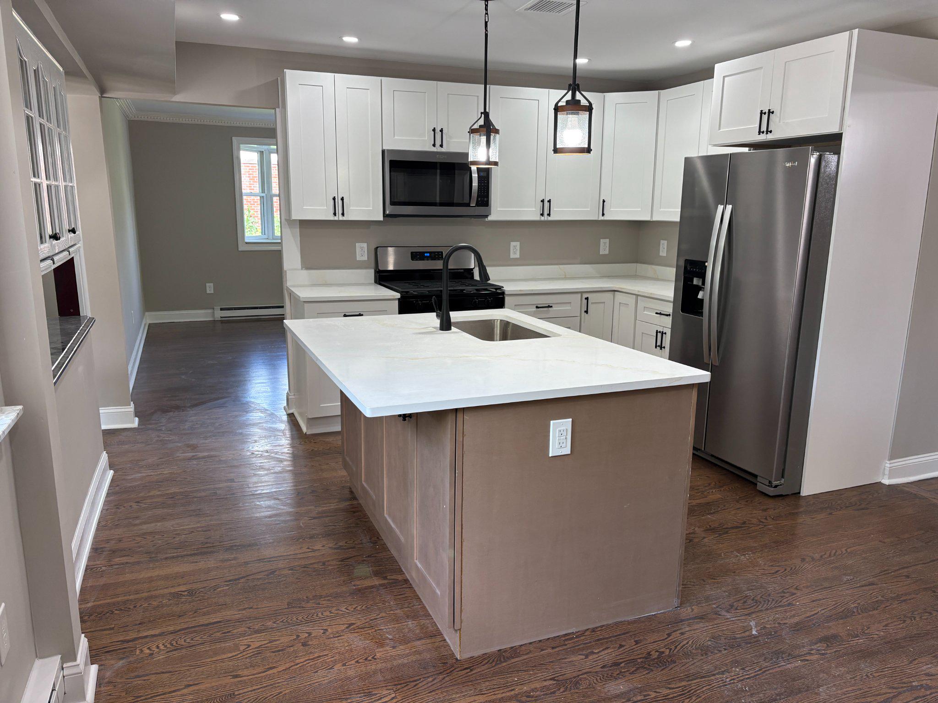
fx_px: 705
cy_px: 352
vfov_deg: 53.1
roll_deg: -1.0
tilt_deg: -12.3
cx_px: 469
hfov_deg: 67.3
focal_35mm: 26
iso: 80
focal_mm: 5.96
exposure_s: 1/120
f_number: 1.6
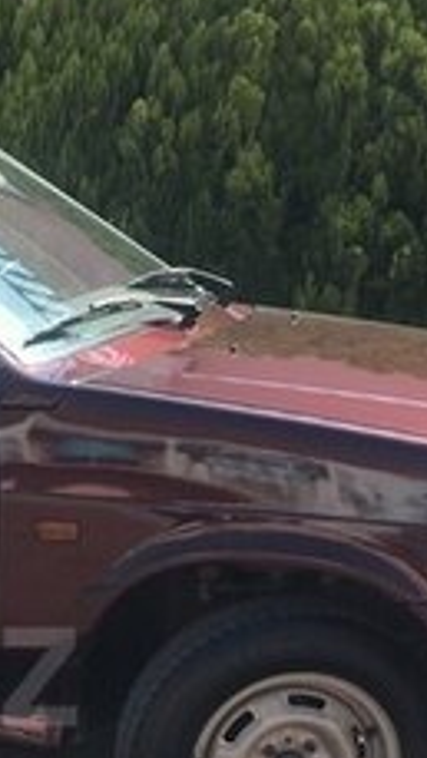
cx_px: -261
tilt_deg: -16.9
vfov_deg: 22.8
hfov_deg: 12.5
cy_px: 677
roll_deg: +1.9
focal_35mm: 91
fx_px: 1830
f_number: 2.2
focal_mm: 4.15
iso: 25
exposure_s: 1/725
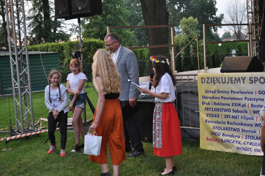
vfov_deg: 22.6
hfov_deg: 33.4
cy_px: 88
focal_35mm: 60
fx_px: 441
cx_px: 132
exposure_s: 1/60
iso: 720
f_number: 5.3
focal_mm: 40
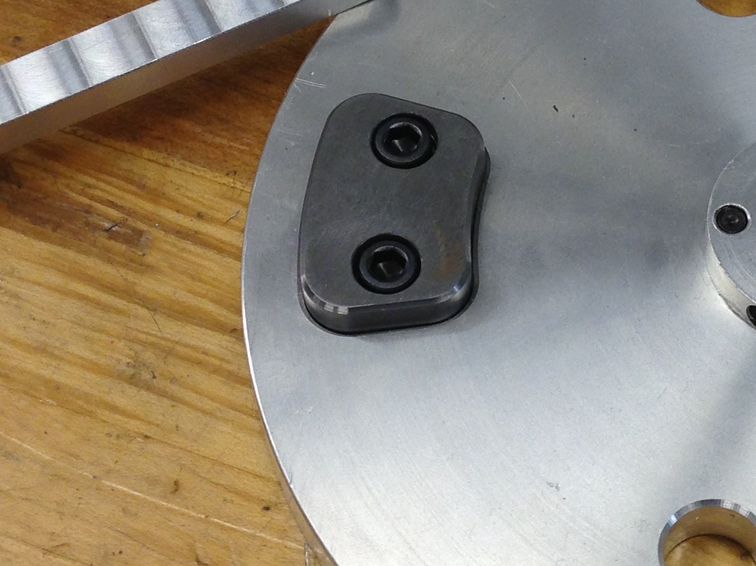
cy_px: 152
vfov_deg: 14.3
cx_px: 573
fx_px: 2249
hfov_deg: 18.9
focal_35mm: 103
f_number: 2.4
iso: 64
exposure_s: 1/50
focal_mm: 4.13
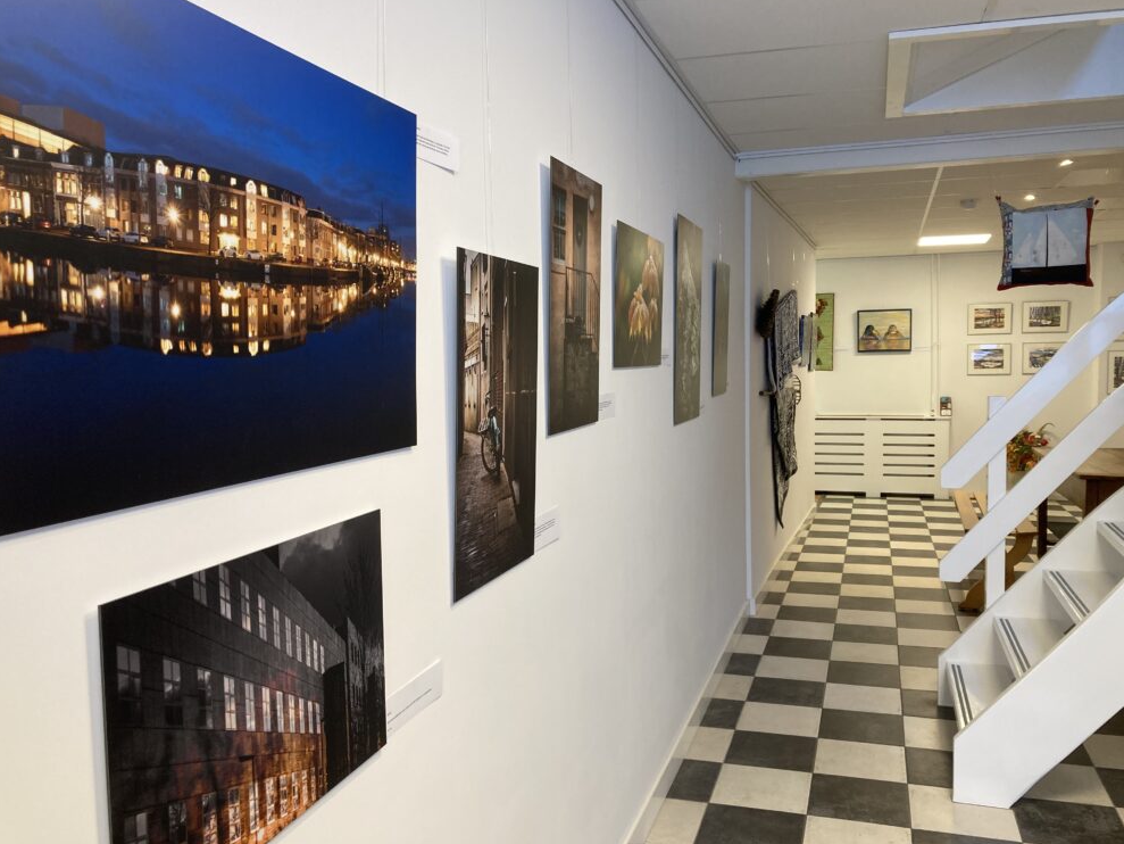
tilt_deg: -4.0
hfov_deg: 61.6
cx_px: 578
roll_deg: +1.1
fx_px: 942
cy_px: 427
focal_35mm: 29
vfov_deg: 48.2
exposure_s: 1/50
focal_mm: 3.99
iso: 80
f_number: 1.8
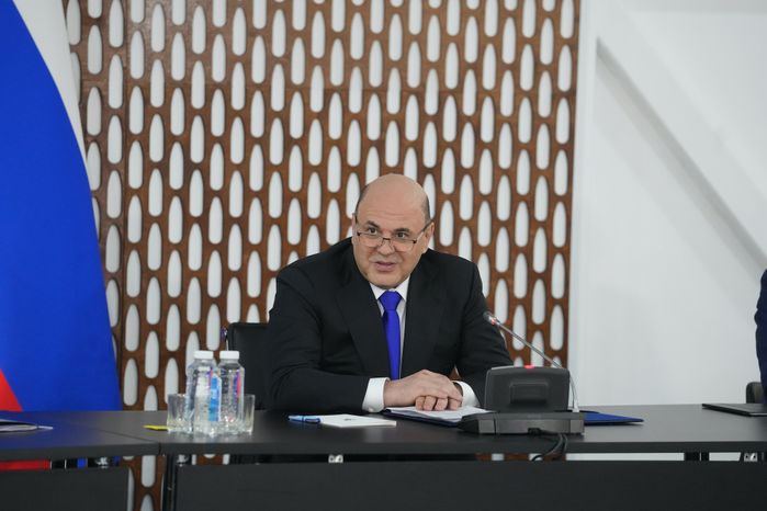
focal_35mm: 200
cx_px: 384
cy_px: 256
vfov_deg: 6.9
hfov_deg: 10.3
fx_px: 4261
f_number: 3.5
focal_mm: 200
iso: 5000
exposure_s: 1/320
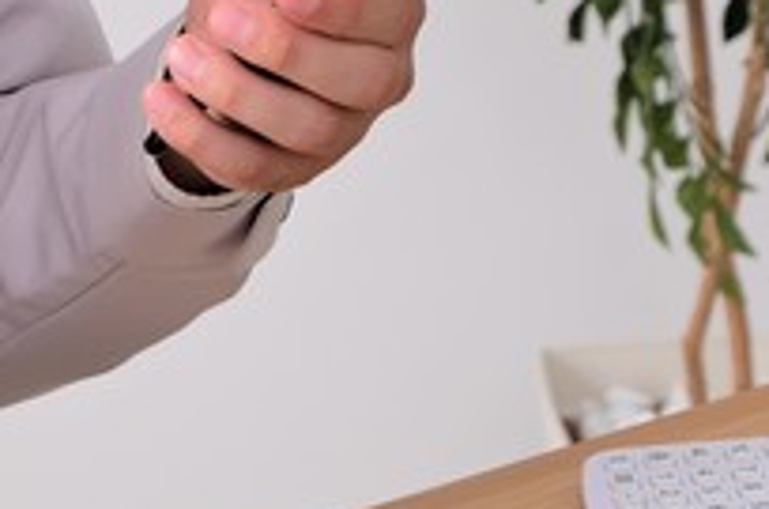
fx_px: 5562
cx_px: 90
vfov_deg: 5.2
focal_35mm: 261
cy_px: 151
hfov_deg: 7.9
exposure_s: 1/125
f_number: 7.1
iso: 200
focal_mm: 55
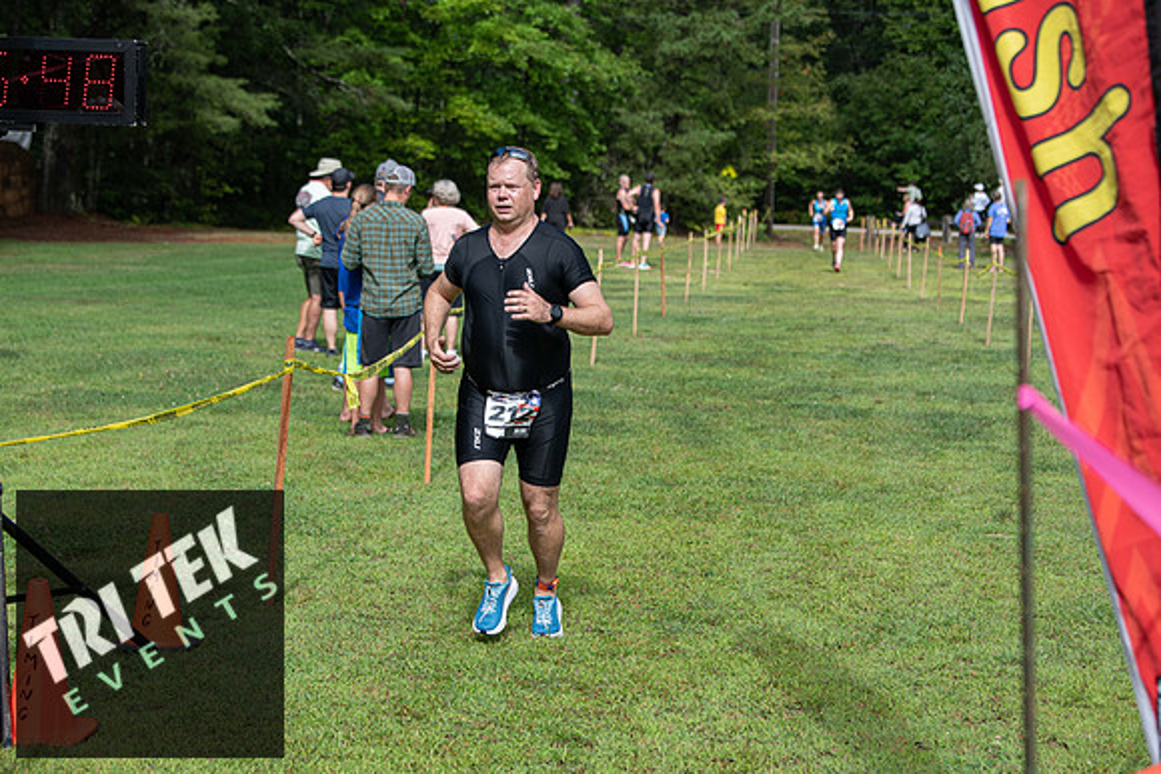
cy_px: 387
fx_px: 2516
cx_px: 580
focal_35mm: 78
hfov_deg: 26.0
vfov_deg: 17.5
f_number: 4.5
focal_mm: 78
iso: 200
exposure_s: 1/1250
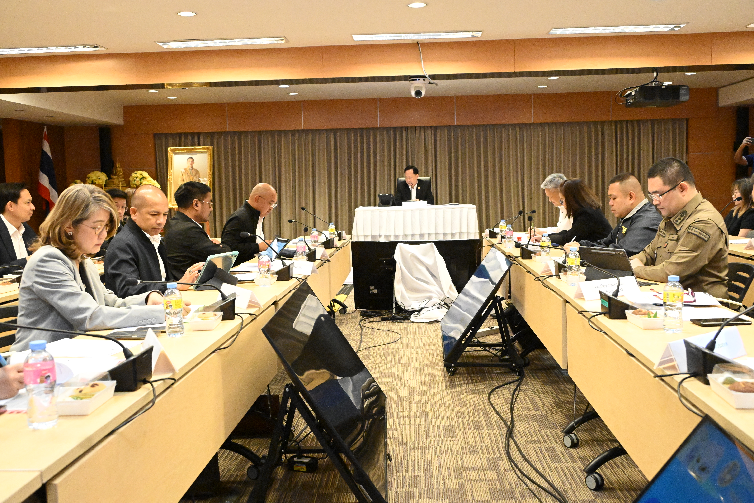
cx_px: 377
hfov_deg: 54.4
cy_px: 252
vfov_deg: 37.9
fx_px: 733
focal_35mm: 35
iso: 25600
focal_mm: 35
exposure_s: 1/500
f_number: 6.3
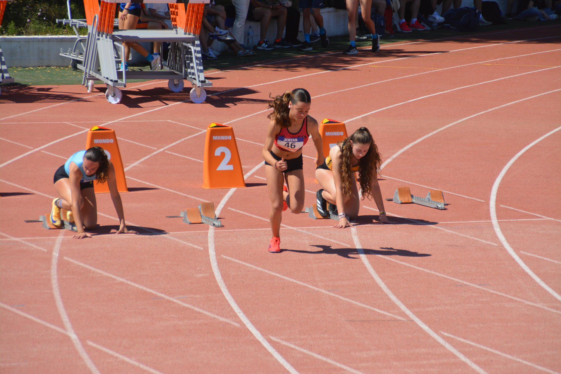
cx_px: 280
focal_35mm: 300
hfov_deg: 6.9
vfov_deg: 4.6
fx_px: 4674
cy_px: 187
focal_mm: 200
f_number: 7.1
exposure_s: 1/1600
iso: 400
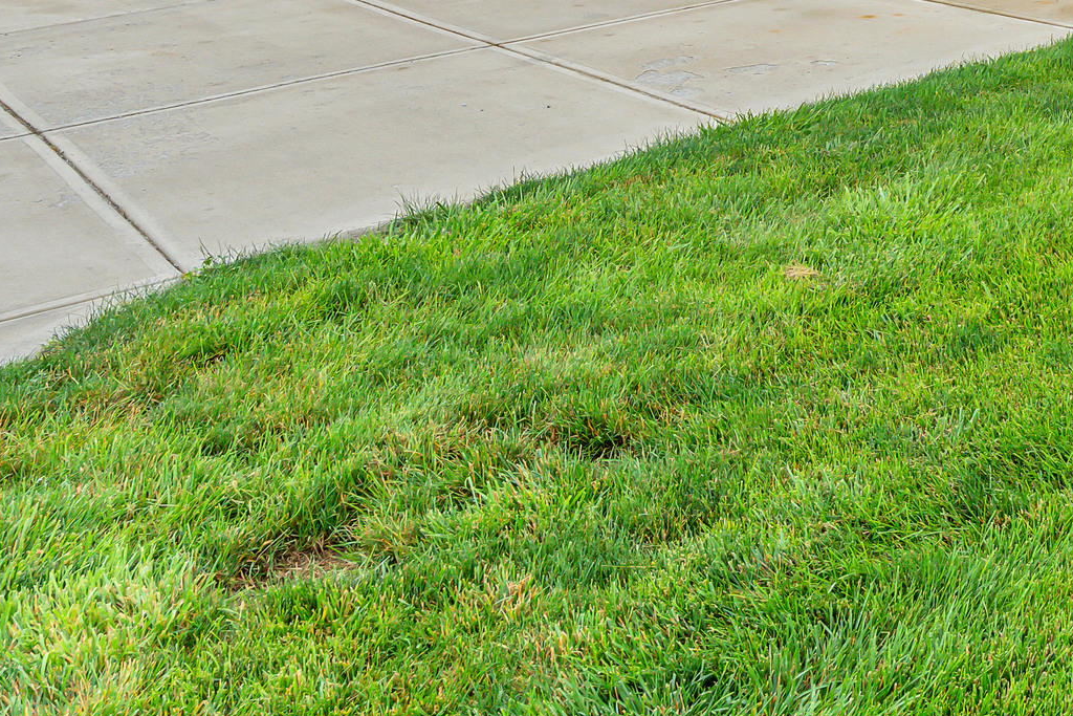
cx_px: 1288
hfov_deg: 28.9
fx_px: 1788
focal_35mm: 60
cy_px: -335
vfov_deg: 19.8
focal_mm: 20
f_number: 9
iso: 400
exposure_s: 1/200
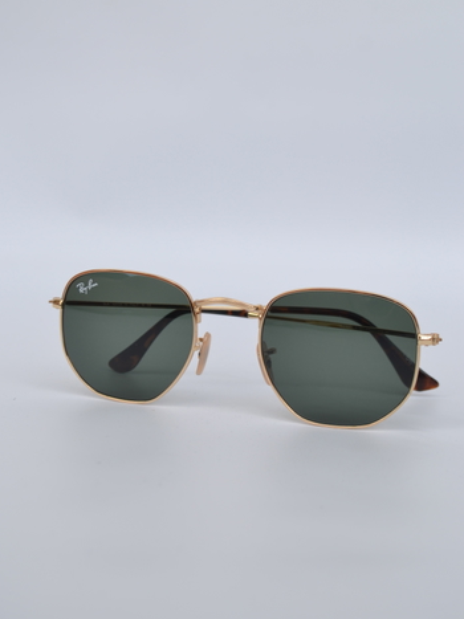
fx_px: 1126
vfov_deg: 30.7
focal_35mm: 63
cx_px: 221
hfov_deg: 23.3
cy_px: 319
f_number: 6.3
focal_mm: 34
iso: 100
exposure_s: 1/125
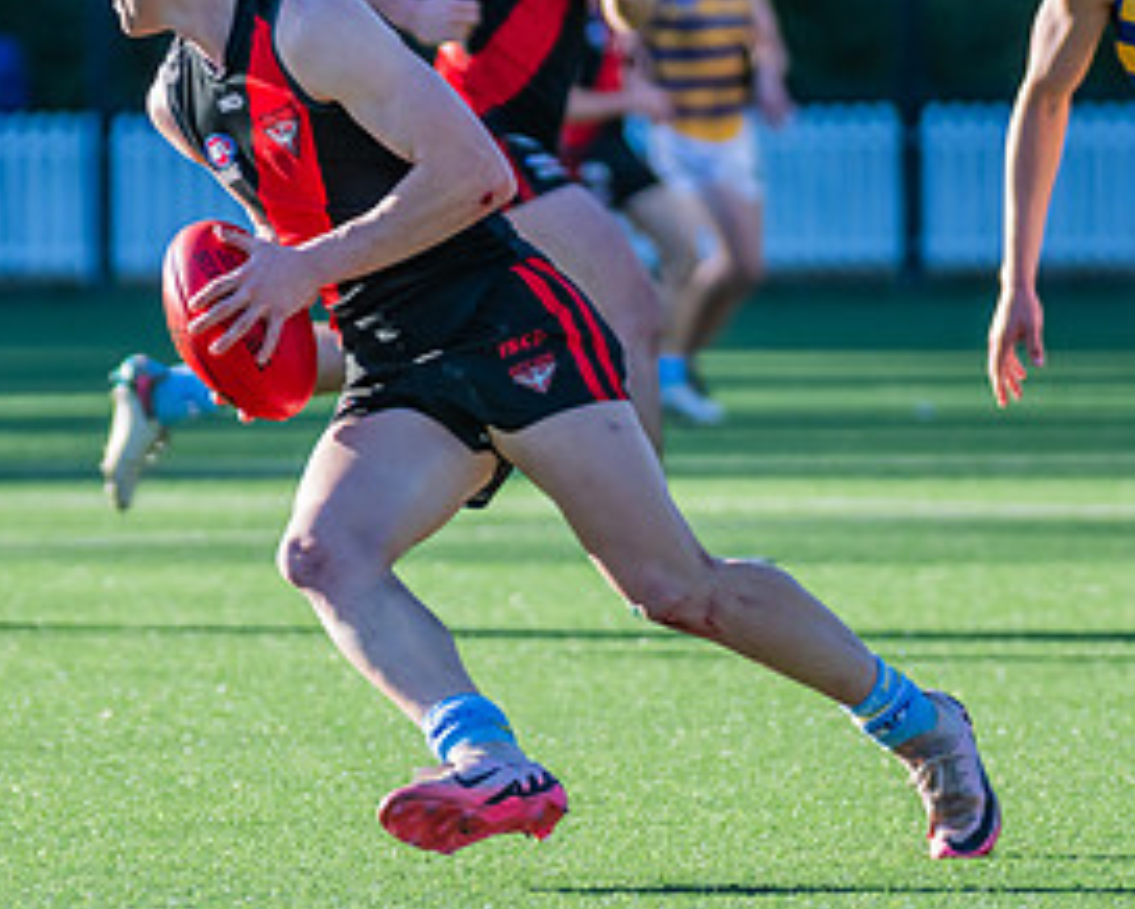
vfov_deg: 2.5
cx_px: 351
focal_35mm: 612
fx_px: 20573
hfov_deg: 3.2
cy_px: 365
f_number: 6.3
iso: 800
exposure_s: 1/1250
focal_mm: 300
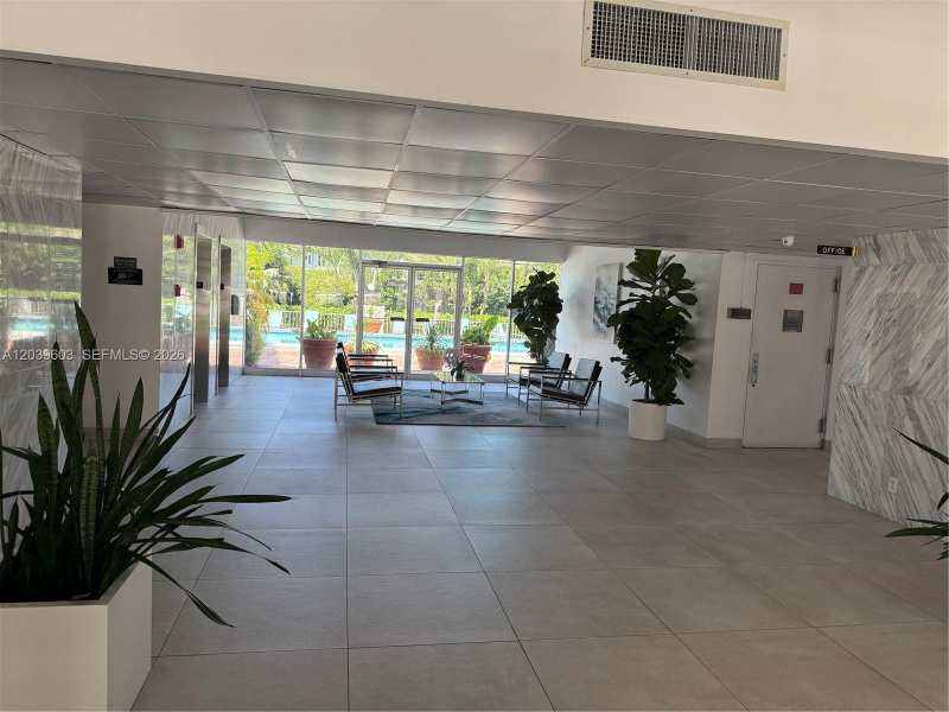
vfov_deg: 56.8
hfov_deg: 71.6
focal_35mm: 24
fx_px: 658
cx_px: 474
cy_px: 356
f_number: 1.78
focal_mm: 6.76
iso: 125
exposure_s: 1/224
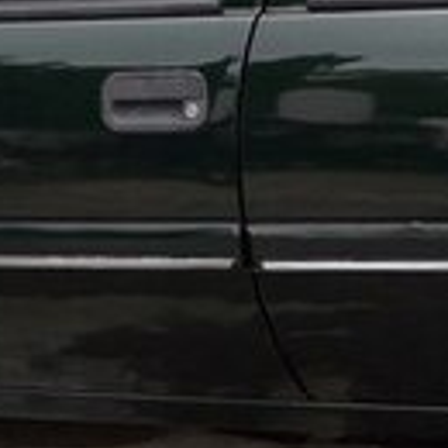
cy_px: 78
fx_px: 1772
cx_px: 948
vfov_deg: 14.3
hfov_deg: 12.4
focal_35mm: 121
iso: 40
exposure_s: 1/489
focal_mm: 3.6
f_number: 1.9
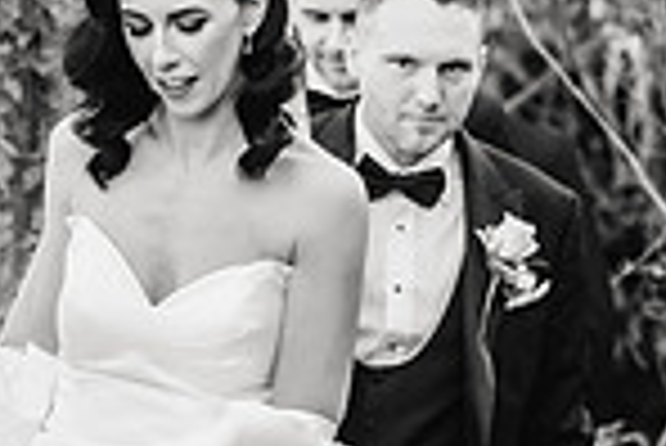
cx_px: 432
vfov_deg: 3.5
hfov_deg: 5.3
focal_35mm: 391
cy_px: 444
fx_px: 7240
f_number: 2.8
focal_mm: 100
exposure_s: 1/320
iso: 800
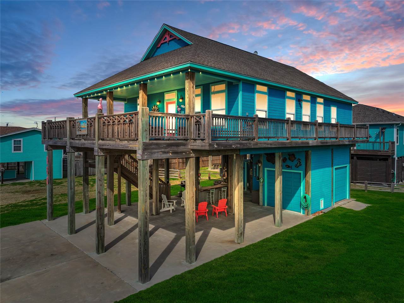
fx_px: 280
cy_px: 152
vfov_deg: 56.8
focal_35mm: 24
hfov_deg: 71.6
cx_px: 202
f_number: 2.8
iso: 130
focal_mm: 12.29
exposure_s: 1/2000
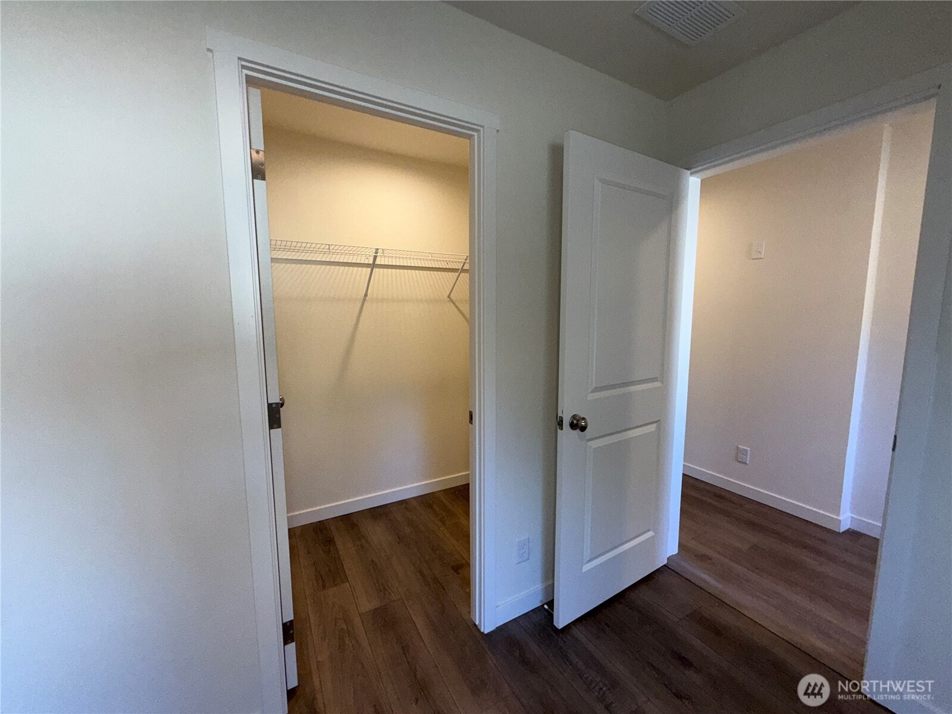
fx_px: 385
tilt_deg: -6.0
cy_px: 357
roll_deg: +0.4
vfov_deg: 85.7
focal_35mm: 14
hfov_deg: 102.1
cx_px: 476
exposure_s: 1/120
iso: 100
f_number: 2.2
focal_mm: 2.22
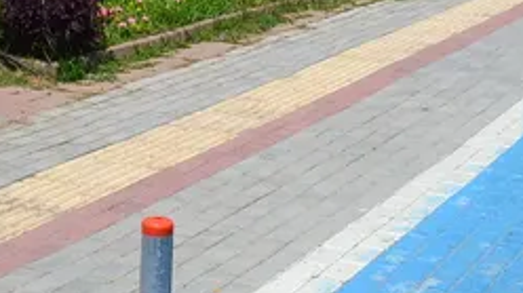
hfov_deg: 21.8
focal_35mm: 97
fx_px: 1344
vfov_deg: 11.7
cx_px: 127
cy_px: -202
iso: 360
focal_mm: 18
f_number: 11
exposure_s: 1/500
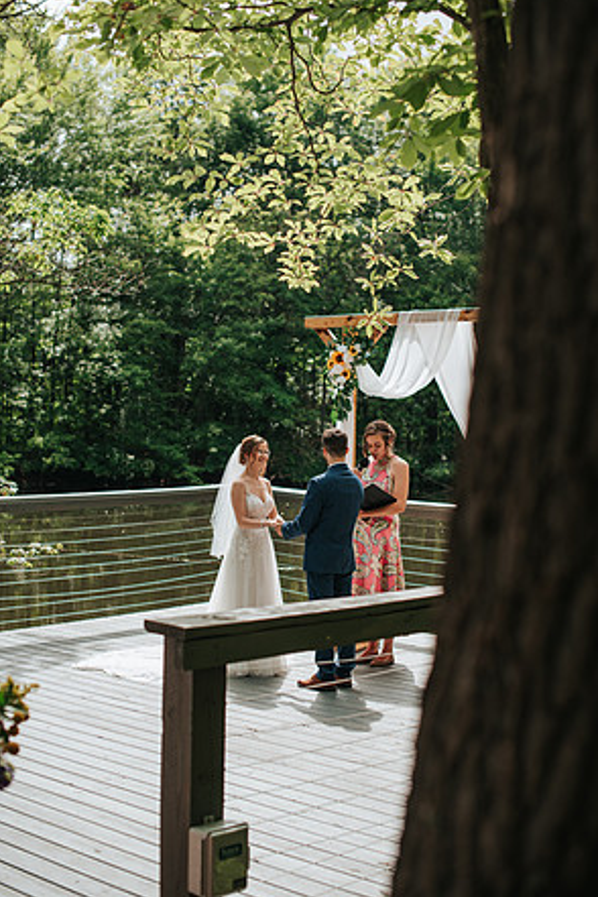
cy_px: 443
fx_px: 1271
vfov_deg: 38.9
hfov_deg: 26.5
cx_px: 303
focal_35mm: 51
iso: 100
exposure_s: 1/800
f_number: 2.8
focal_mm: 50
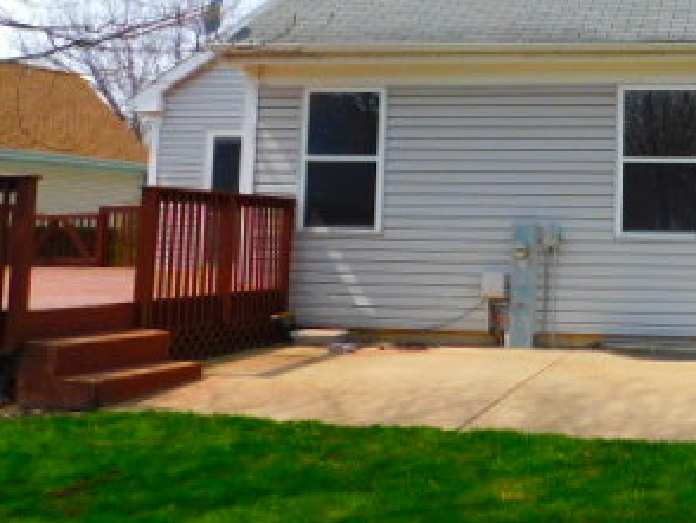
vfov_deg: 28.6
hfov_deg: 35.8
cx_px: 630
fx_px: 1006
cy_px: 114
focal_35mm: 50
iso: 125
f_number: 6
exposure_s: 1/400
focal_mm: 4
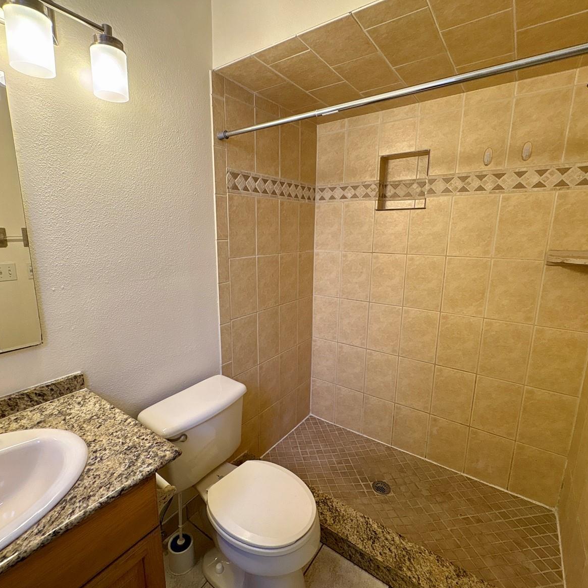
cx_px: 279
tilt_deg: -10.9
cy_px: 294
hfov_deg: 83.9
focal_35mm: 17
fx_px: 327
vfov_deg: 84.0
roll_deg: +1.1
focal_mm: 2.22
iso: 125
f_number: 2.2
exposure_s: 1/60
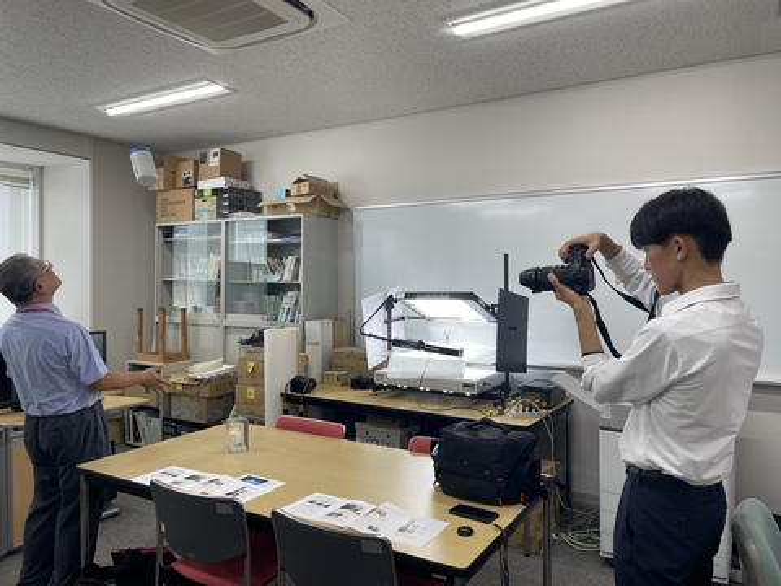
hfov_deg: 67.3
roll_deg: +0.1
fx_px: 587
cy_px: 293
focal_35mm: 26
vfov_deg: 53.1
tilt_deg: -0.2
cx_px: 390
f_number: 1.6
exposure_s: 1/120
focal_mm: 4.2
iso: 50
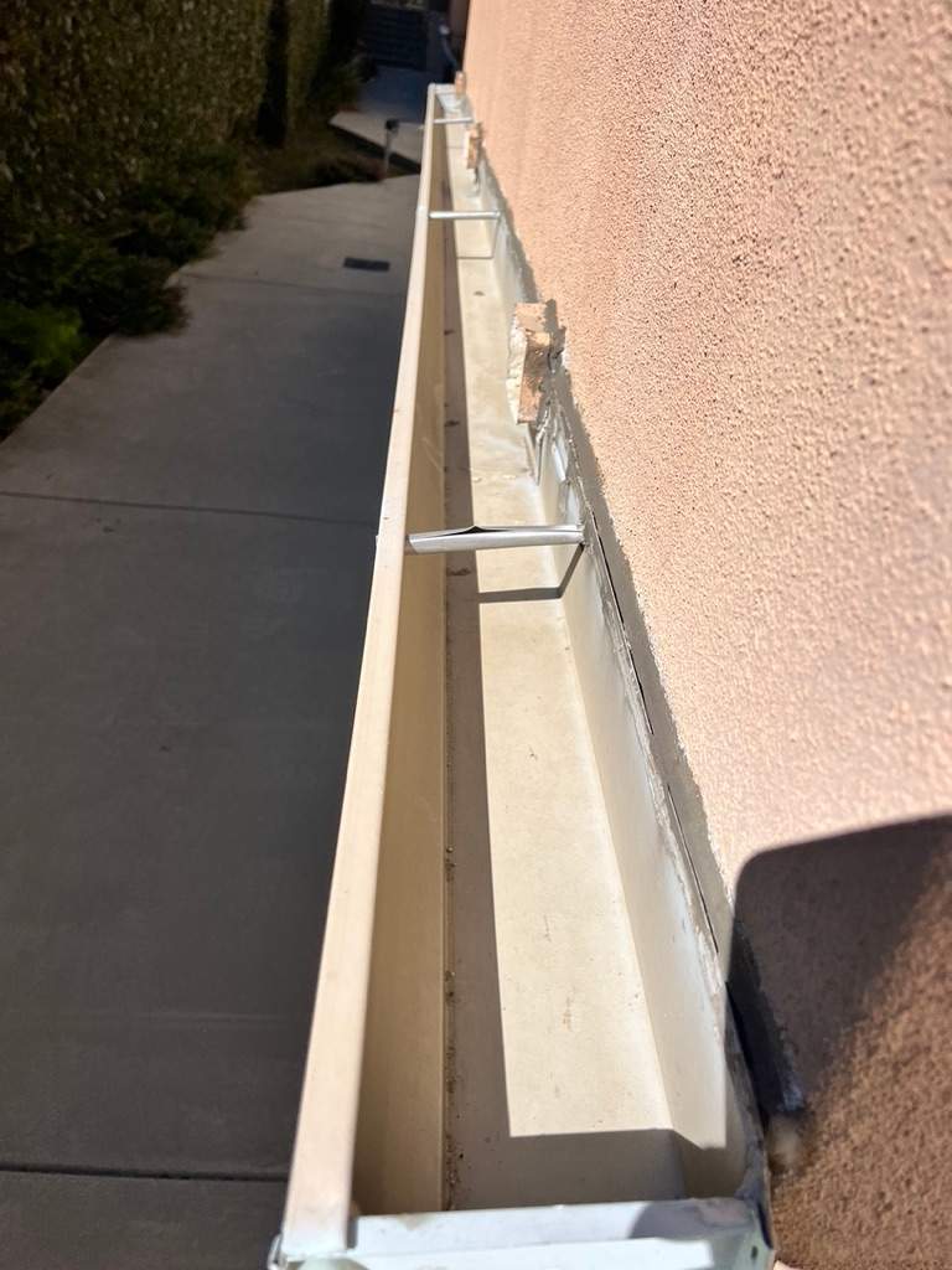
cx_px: 476
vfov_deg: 67.3
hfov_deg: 53.1
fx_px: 953
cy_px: 635
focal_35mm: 26
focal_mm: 5.1
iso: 50
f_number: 1.6
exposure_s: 1/5848
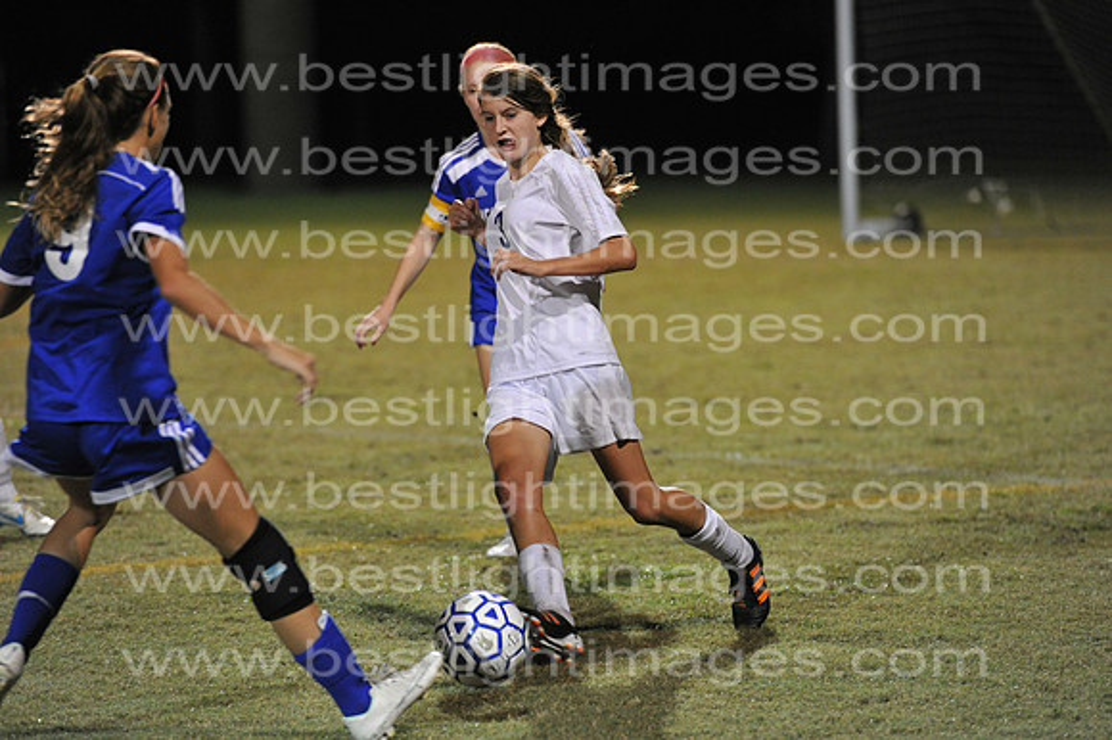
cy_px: 370
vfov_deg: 6.9
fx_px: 6174
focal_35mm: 200
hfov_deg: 10.3
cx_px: 556
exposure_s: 1/500
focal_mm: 200
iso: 5000
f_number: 3.5
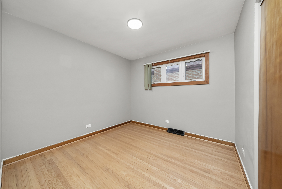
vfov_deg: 85.5
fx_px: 102
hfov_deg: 108.3
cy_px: 94
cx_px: 141
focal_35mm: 13
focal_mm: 13
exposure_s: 1/2.5
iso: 640
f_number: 11
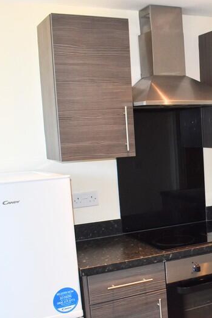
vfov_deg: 37.2
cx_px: 228
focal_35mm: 53
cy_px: 206
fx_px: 468
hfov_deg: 24.0
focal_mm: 18
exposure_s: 1/100
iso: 800
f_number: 5
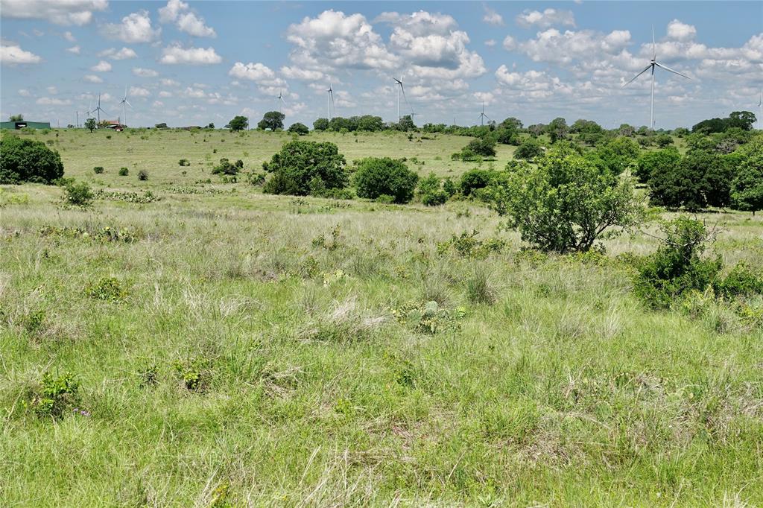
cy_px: 254
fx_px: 911
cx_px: 382
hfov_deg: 45.4
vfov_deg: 31.2
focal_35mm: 43
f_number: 4
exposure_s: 1/800
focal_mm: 15.73
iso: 100
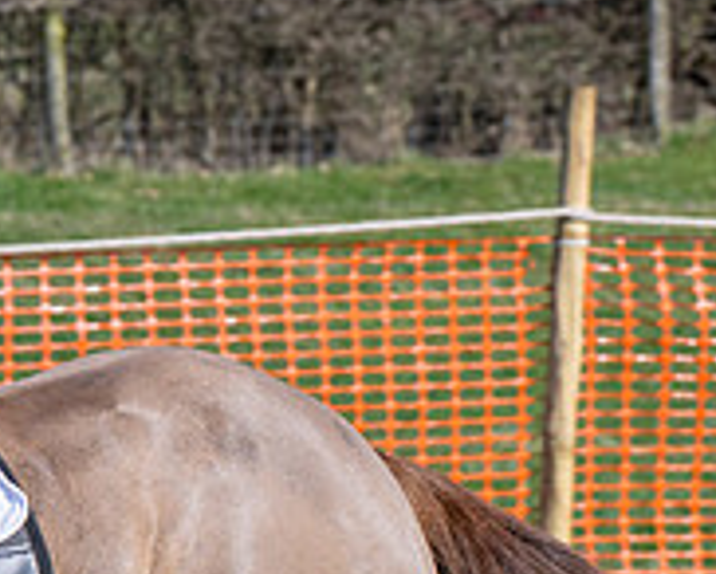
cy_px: 633
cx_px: -180
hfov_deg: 5.3
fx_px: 7743
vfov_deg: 4.2
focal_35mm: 365
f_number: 5
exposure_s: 1/1250
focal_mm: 70
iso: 200
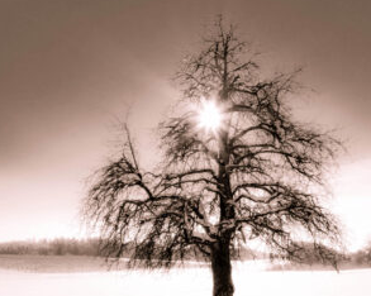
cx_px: 187
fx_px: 351
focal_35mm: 32
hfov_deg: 55.7
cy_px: 194
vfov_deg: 45.2
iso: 200
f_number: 22
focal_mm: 12
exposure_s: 1/80
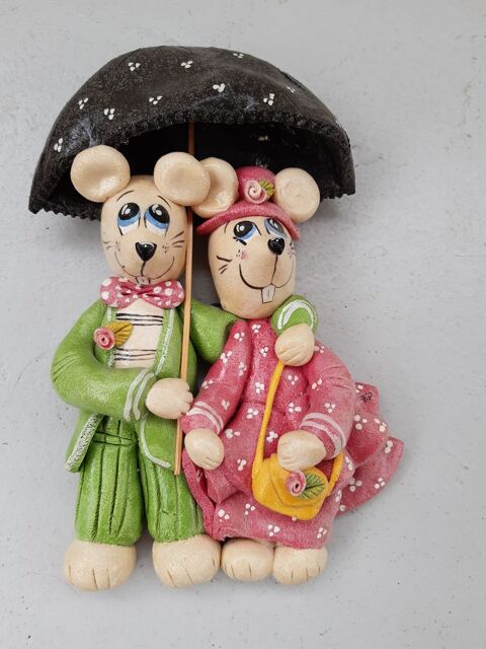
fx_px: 487
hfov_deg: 53.1
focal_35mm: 26
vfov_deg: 67.3
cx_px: 243
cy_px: 324
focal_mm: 3.92
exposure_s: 1/218
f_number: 1.7
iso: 40
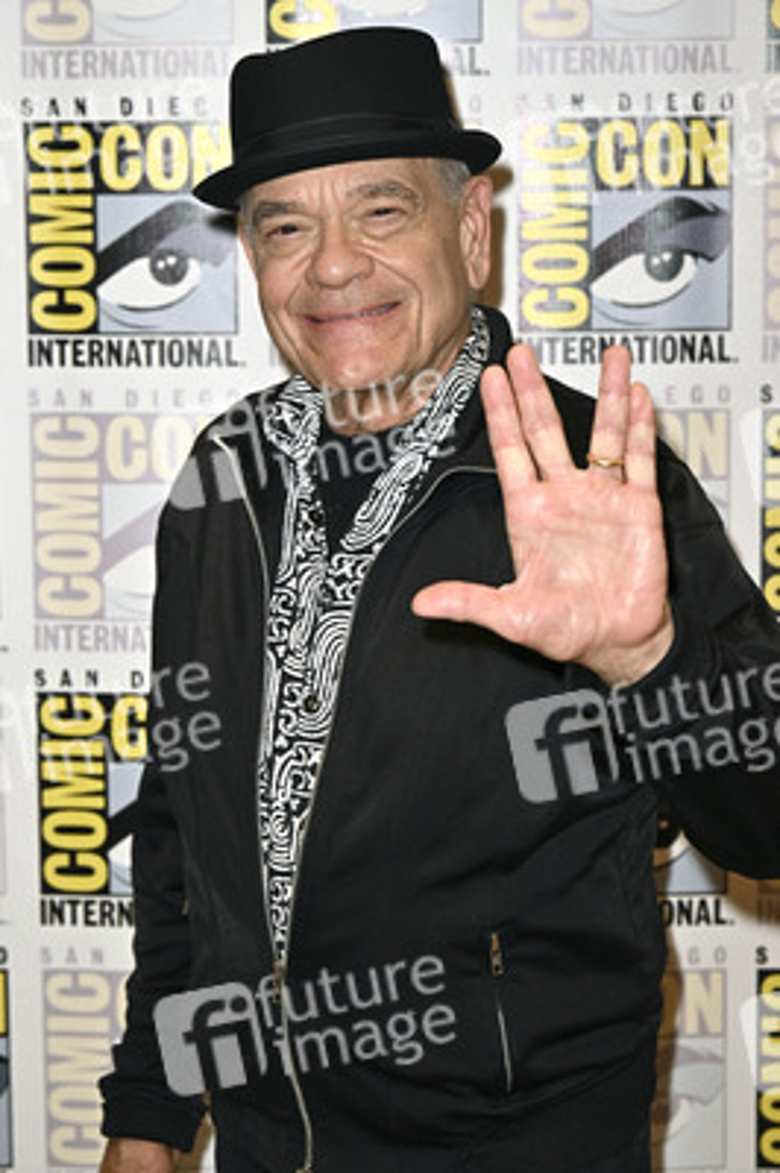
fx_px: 3158
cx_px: 390
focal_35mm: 97
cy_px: 586
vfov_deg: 21.0
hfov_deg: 14.1
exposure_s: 1/250
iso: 2000
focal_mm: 97
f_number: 6.3
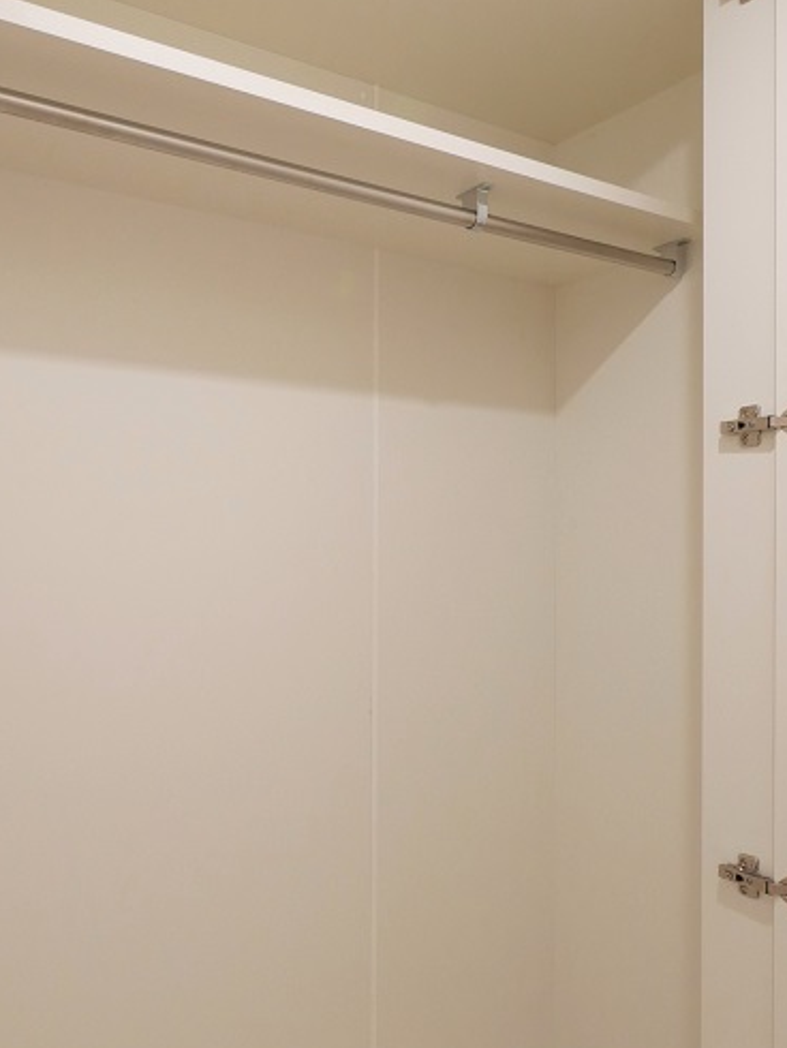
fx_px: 848
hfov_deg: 48.8
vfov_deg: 63.4
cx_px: 251
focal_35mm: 28
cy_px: 554
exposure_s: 1/20
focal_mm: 7
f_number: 4
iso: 640
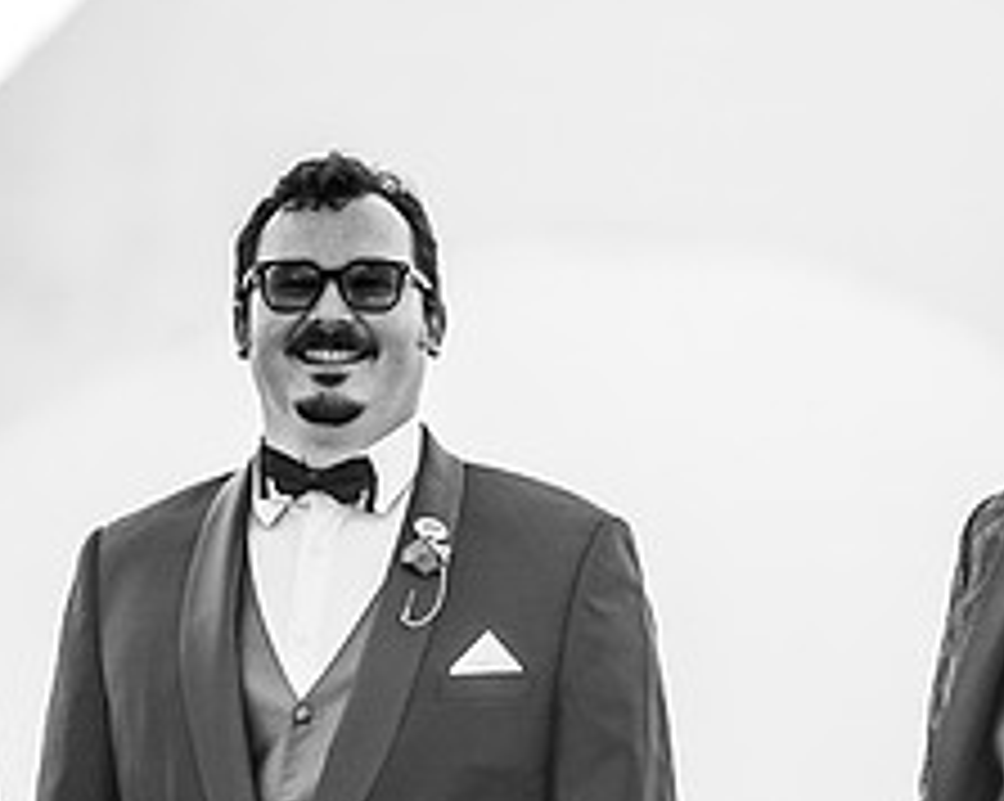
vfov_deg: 3.6
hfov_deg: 4.5
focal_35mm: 428
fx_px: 12707
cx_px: 455
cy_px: 767
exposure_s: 1/1600
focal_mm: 175
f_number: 2.8
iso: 400
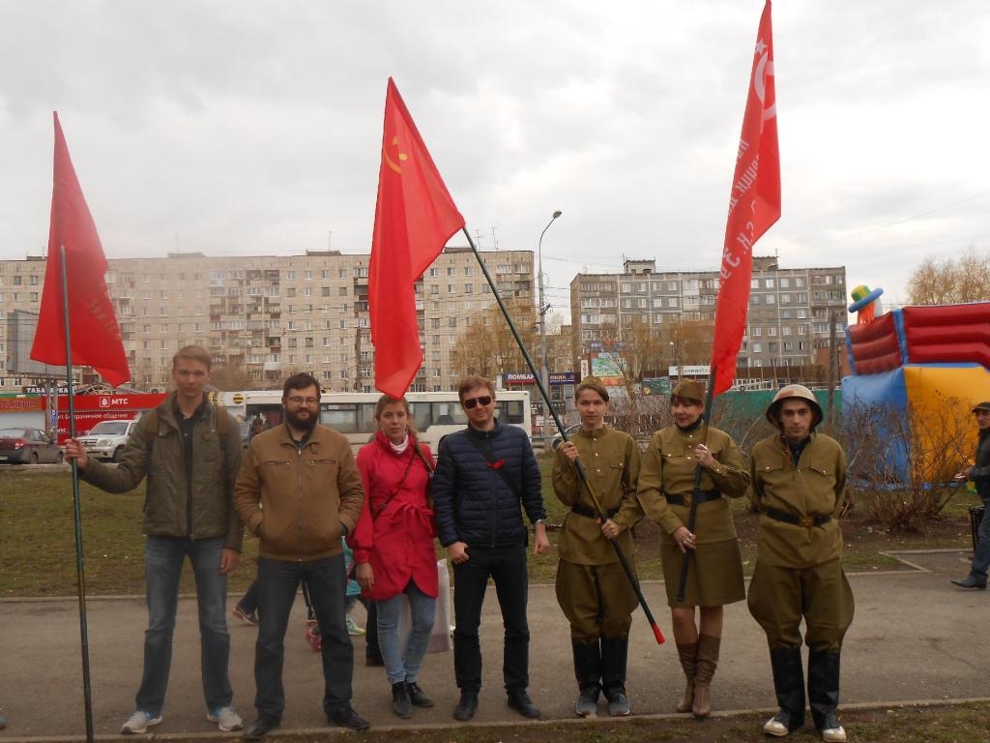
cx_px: 495
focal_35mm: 34
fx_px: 972
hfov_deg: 54.0
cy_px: 372
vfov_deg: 41.8
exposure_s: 1/200
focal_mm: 6
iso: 80
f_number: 3.9
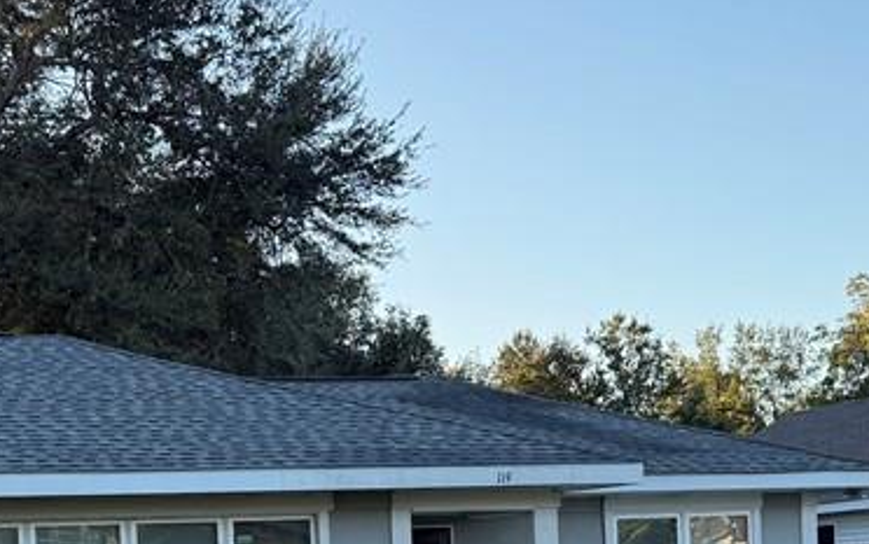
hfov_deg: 29.0
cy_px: 626
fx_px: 1659
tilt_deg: -1.2
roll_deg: +2.5
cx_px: 245
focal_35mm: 70
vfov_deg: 17.9
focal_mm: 6.76
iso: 100
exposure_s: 1/1005
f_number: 1.78
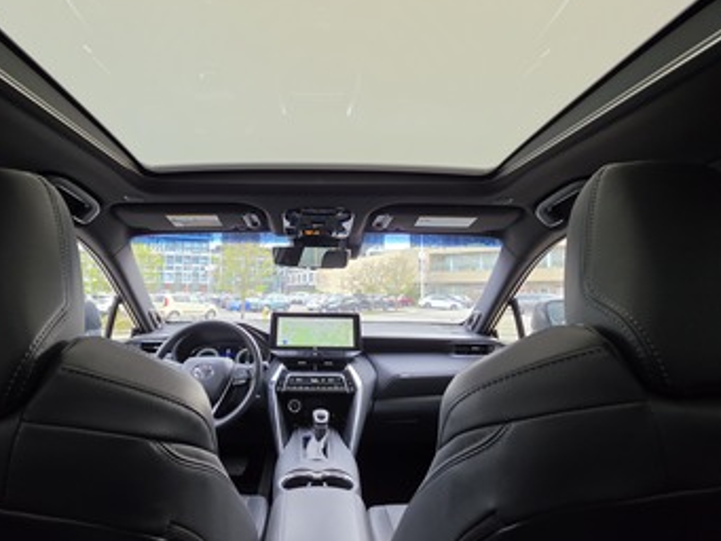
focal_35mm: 16
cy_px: 272
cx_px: 317
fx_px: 333
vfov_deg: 78.1
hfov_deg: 94.0
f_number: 1.9
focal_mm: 2.2
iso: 100
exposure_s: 1/120
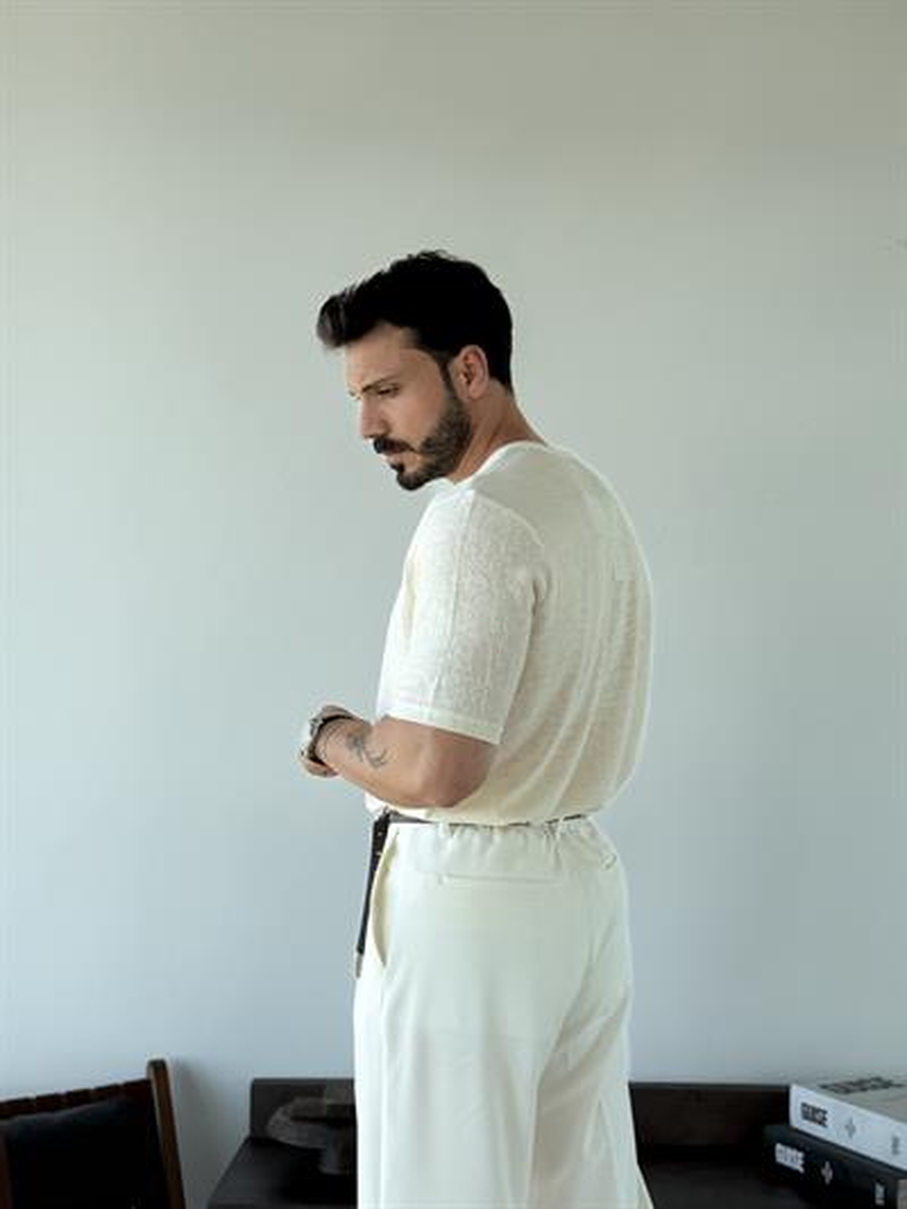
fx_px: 1676
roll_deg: -0.3
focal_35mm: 48
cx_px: 454
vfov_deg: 39.6
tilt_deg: +1.9
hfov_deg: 30.3
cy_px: 604
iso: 80
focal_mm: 6.76
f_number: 1.78
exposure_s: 1/578
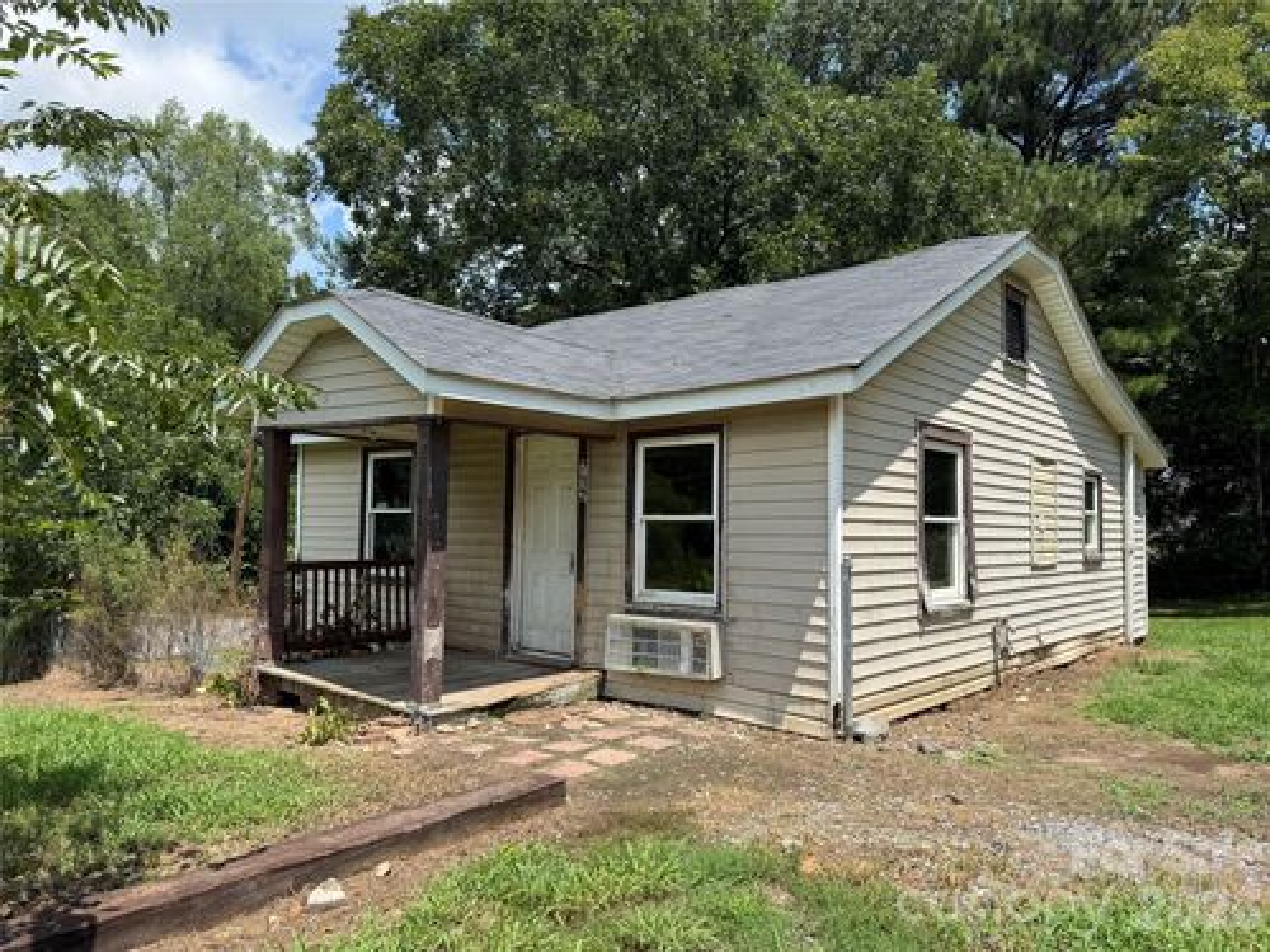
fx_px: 881
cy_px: 476
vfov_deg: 56.8
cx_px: 635
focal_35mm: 24
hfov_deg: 71.6
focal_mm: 6.76
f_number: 1.78
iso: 80
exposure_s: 1/3584
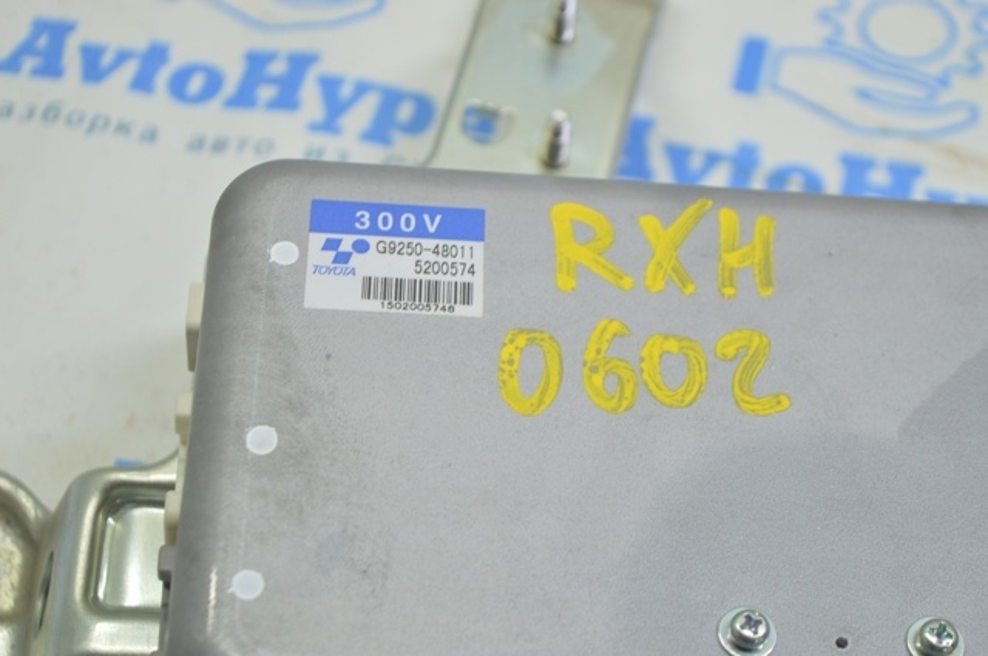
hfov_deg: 24.6
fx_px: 2261
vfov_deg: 16.5
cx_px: 494
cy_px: 328
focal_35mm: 82
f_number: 5.6
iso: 400
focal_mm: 55
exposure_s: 1/20
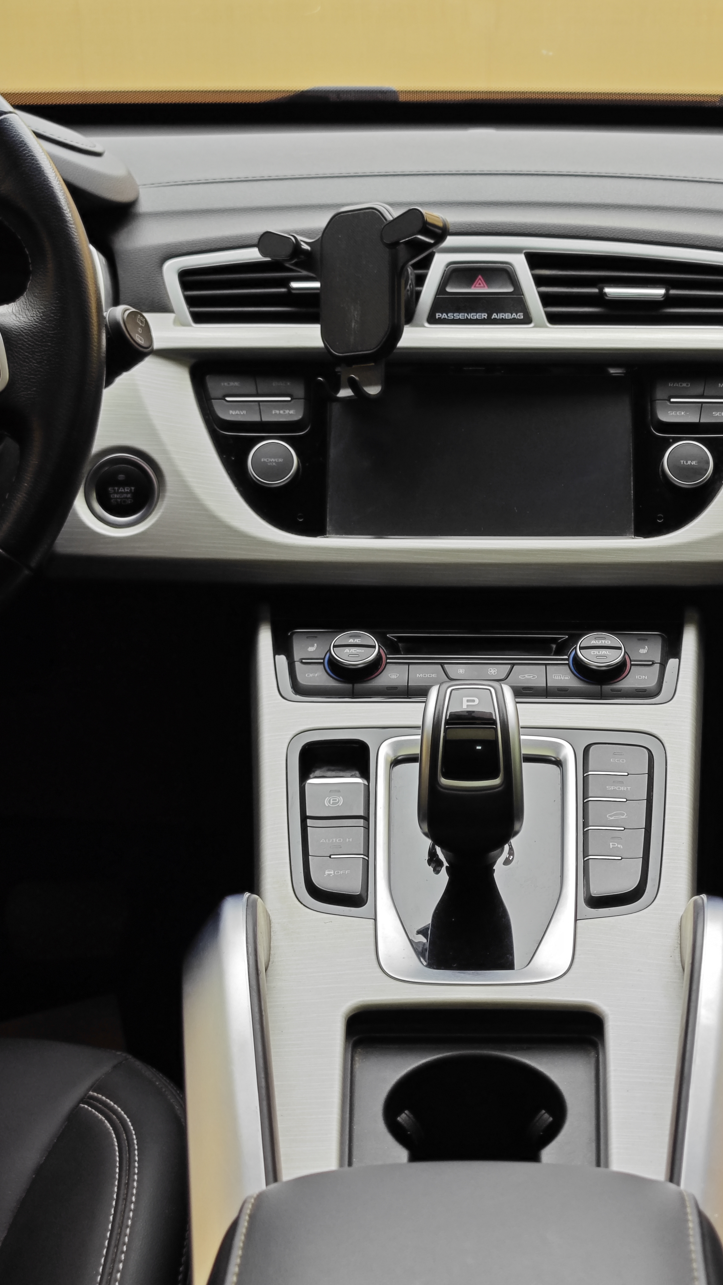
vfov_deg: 40.6
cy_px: 641
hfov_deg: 23.4
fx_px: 1738
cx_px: 477
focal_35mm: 51
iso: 160
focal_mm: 8.7
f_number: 1.9
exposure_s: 1/50
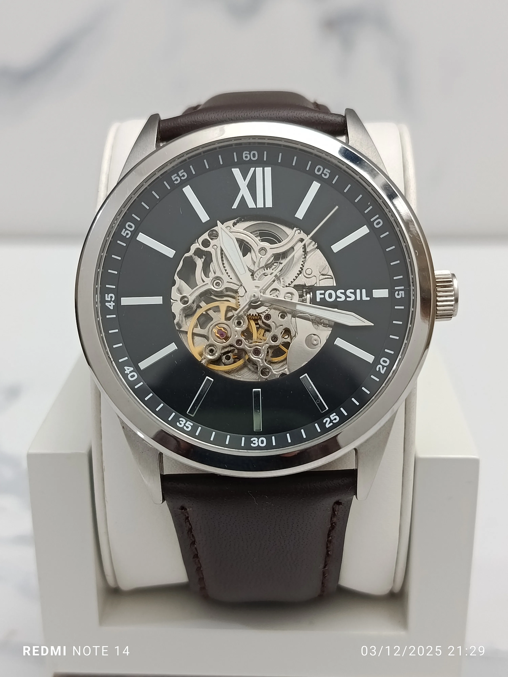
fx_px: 939
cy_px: 338
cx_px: 254
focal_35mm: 48
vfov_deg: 39.7
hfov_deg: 30.3
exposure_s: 1/100
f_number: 1.7
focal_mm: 5.24
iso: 406
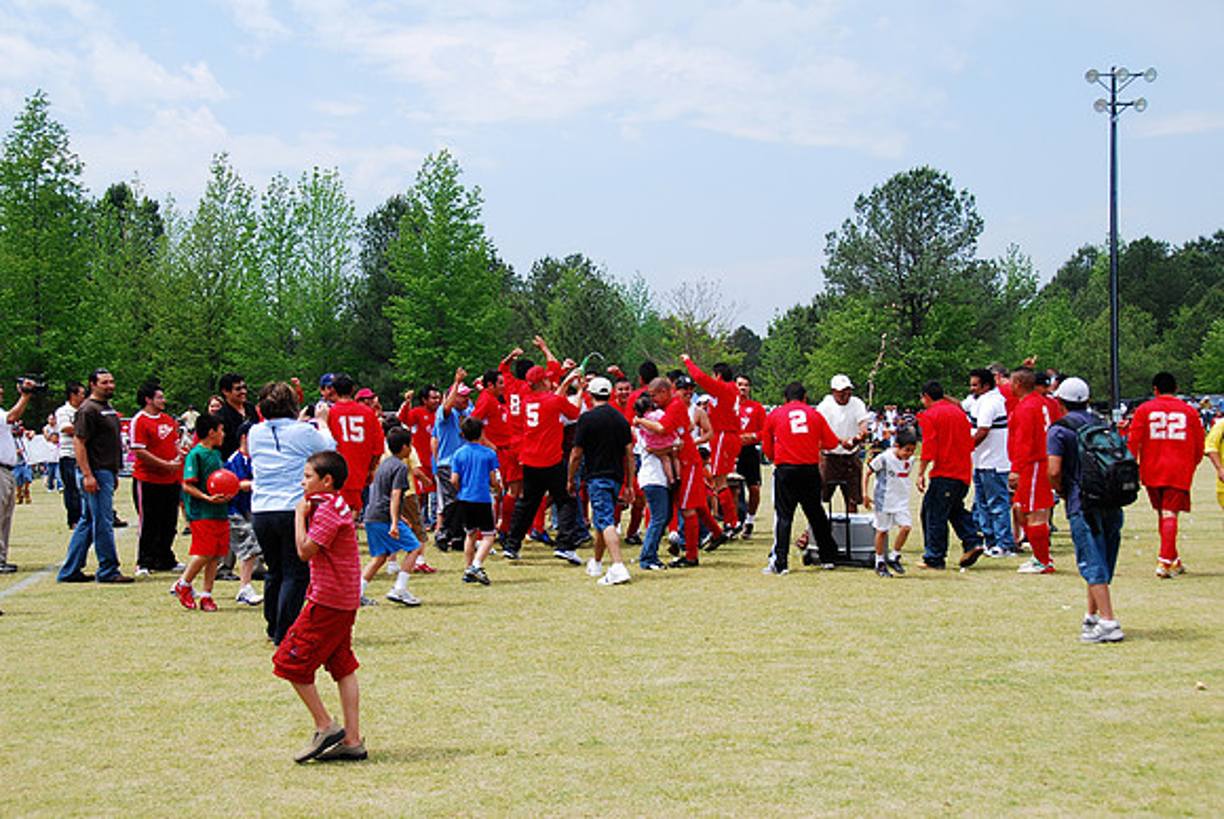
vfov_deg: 25.1
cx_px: 612
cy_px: 410
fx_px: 1838
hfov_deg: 36.8
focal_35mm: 54
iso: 100
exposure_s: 1/200
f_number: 7.1
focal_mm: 36
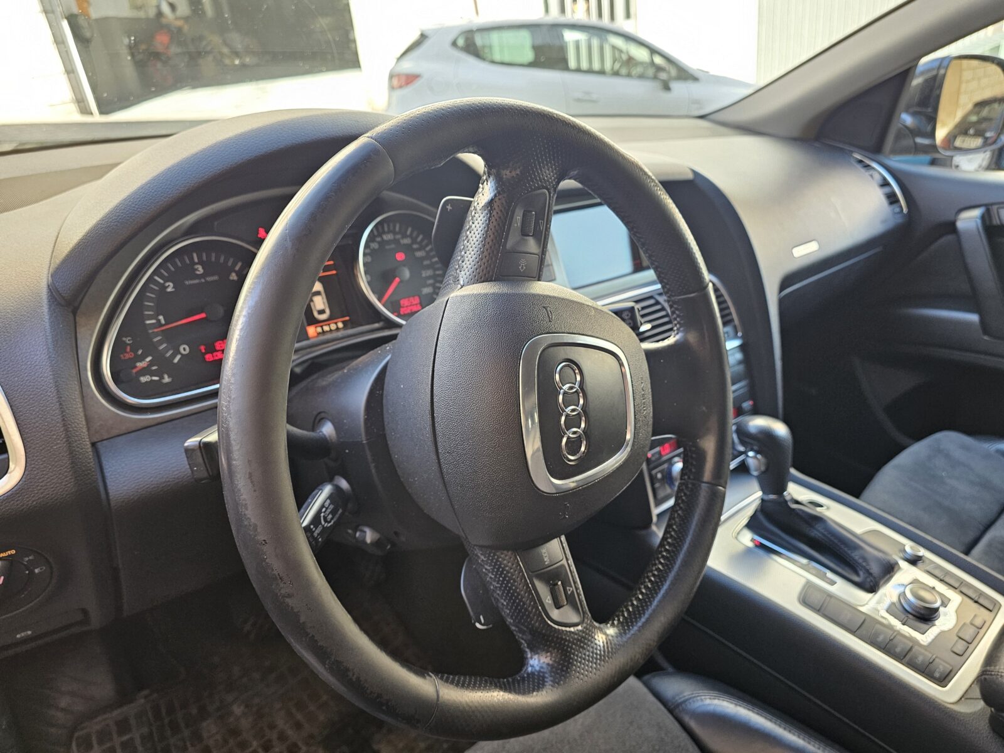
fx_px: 667
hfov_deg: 73.9
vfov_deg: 58.9
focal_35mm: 23
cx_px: 502
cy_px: 376
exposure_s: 1/142
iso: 200
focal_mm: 6.3
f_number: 1.7
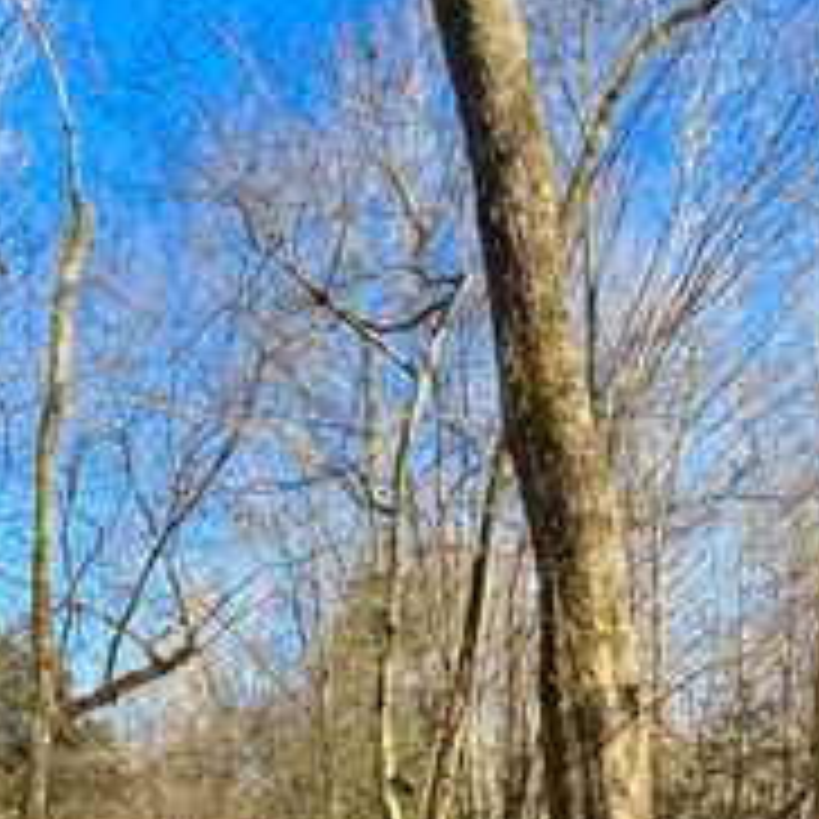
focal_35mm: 39
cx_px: 128
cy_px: 990
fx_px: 1044
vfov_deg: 34.2
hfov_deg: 40.5
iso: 40
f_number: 2.2
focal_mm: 2.22
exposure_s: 1/377
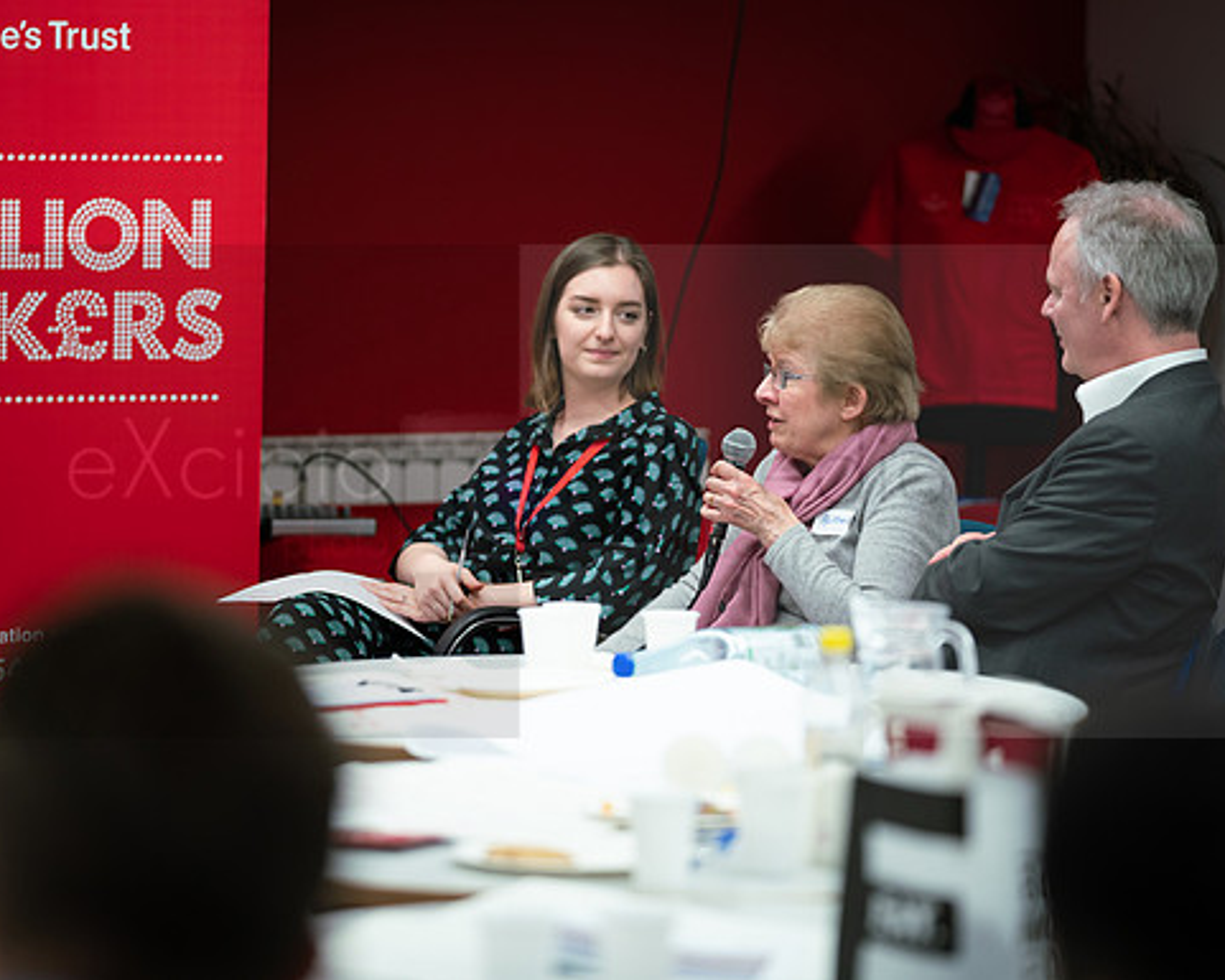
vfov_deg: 10.2
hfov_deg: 12.7
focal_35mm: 152
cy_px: 490
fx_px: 5512
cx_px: 531
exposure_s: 1/160
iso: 1250
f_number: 2.8
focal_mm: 132
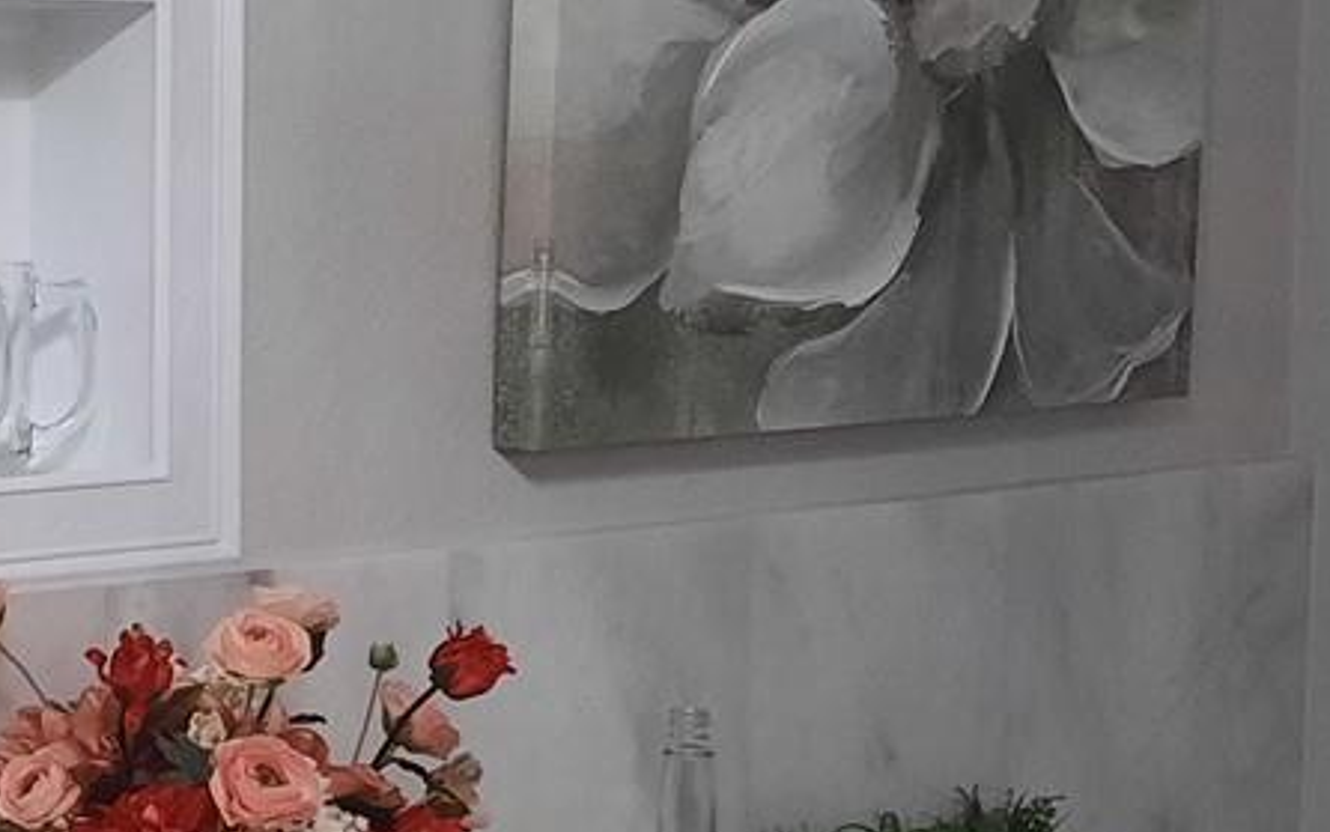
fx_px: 3444
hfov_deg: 21.0
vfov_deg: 13.8
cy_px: 546
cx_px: -66
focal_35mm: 95
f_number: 2
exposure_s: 1/60
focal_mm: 4.6
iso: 400
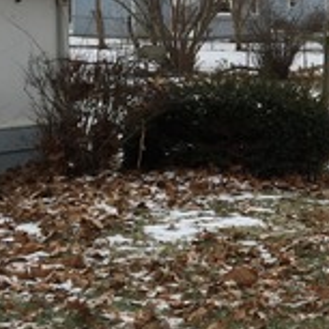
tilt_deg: -2.9
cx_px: 596
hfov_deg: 14.3
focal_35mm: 107
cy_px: 67
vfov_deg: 16.2
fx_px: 1151
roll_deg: -0.3
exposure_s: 1/732
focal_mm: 4.15
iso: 32
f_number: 2.2
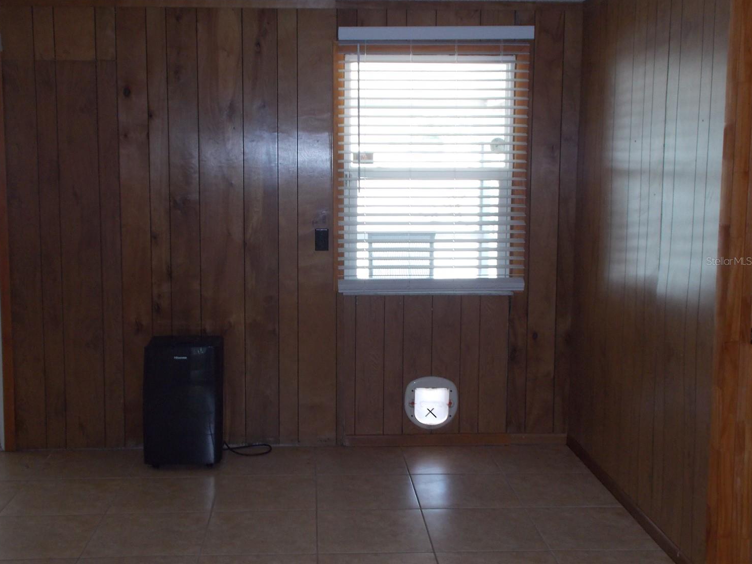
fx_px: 912
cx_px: 349
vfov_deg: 34.3
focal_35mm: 42
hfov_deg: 44.8
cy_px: 261
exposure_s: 1/30
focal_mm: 6.9
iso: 200
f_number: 3.9
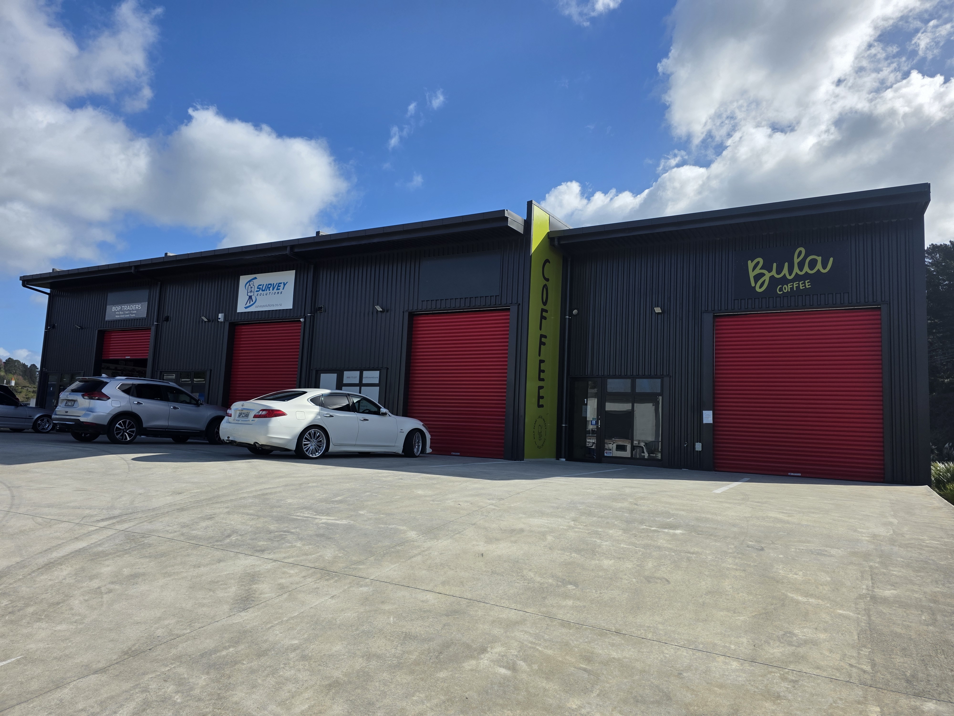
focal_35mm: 23
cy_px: 358
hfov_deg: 73.9
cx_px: 477
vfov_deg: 58.9
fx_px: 634
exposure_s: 1/6150
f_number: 1.7
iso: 80
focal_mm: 6.3
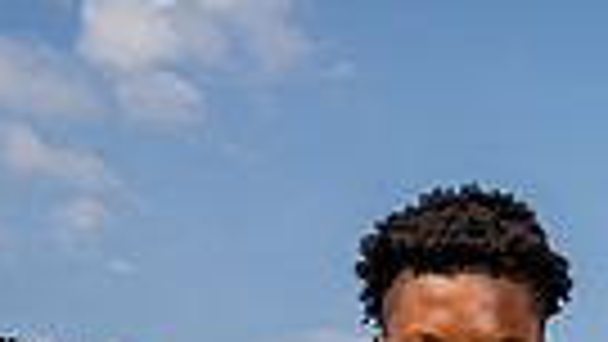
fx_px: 1854
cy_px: 904
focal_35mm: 115
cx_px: 419
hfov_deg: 18.6
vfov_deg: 9.1
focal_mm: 33
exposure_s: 1/250
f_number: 7.1
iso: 100
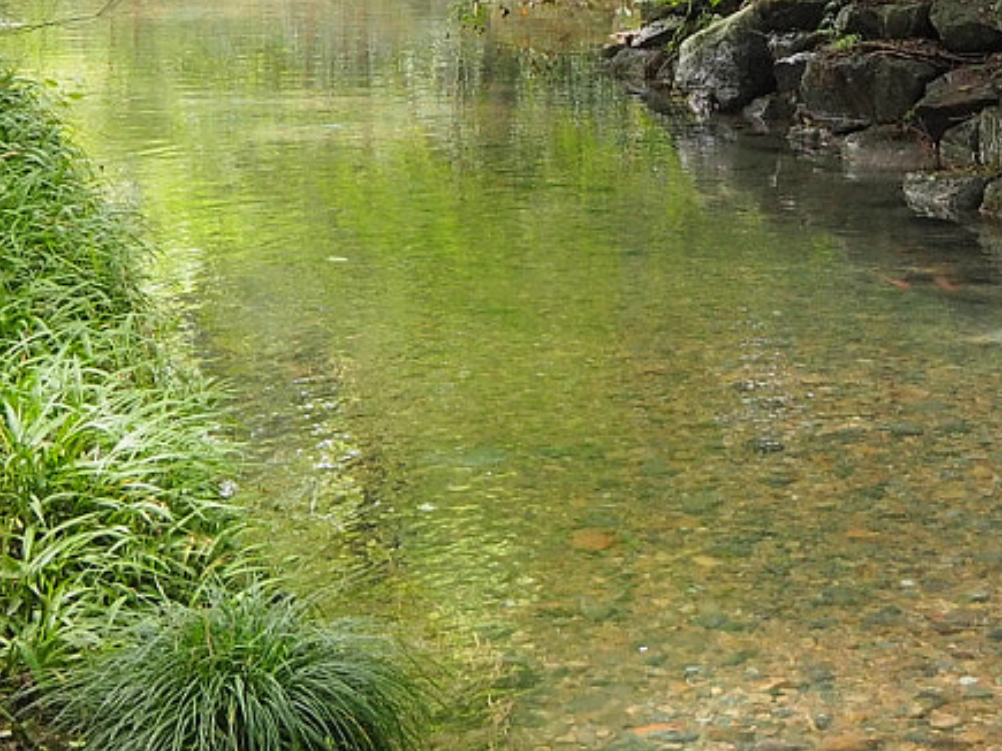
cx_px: 703
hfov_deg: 19.0
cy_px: 111
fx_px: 2981
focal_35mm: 103
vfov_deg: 14.2
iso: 800
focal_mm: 14
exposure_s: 1/60
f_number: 4
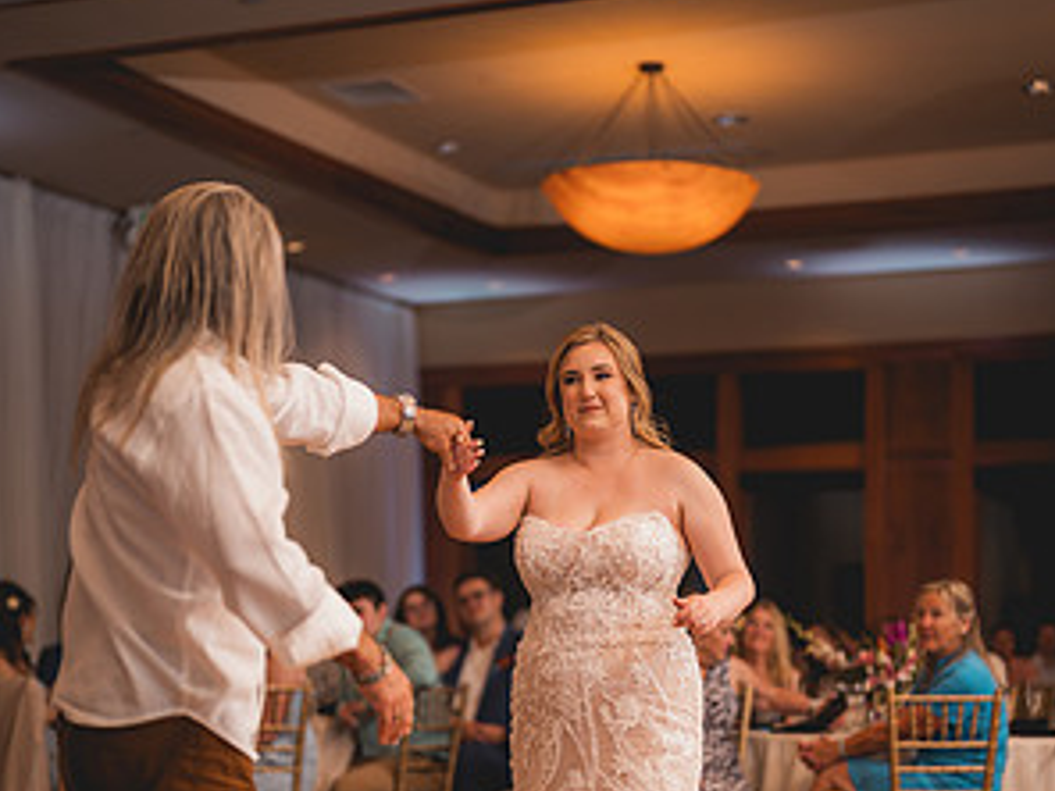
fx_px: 2225
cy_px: 606
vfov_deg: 20.0
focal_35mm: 73
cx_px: 528
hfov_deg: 26.7
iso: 125
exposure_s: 1/250
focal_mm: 50
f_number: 1.2
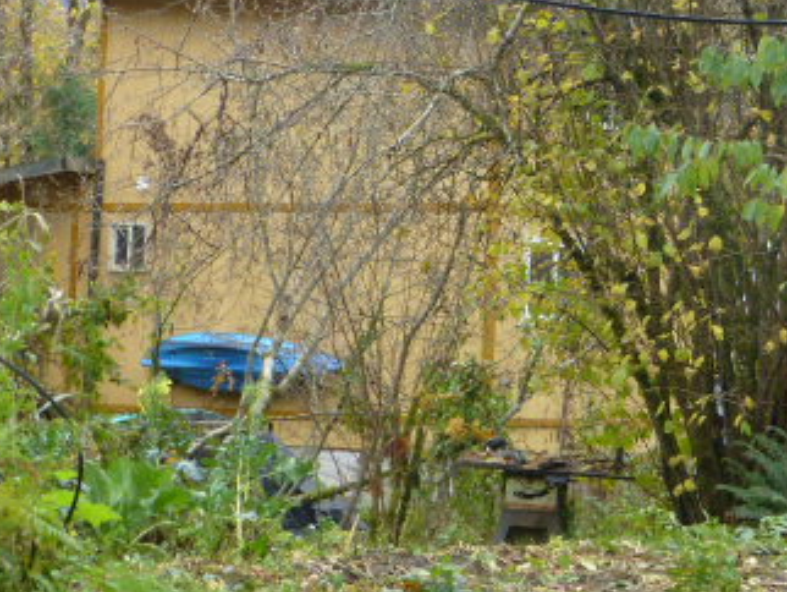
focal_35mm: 131
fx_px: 2981
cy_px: 164
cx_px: 704
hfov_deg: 14.9
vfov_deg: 11.3
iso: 160
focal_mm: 11.7
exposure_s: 1/60
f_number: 4.9
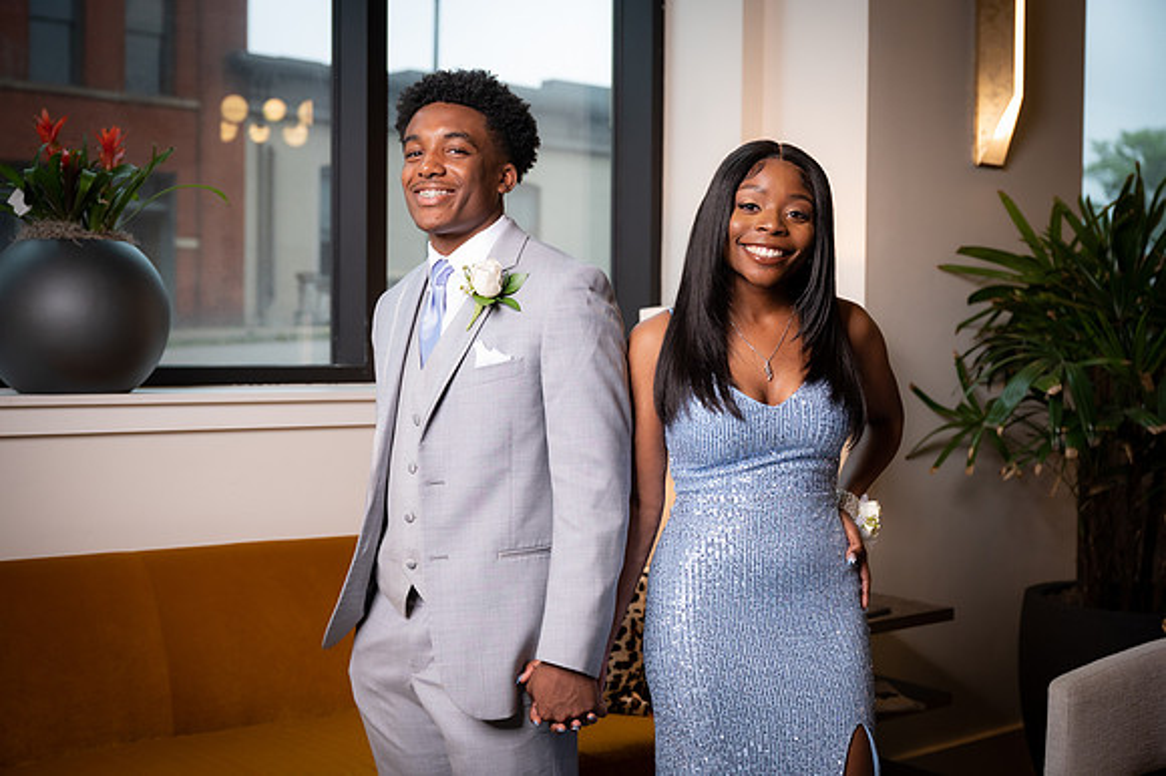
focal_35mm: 44
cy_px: 388
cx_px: 583
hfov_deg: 44.9
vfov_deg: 30.8
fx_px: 1410
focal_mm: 43
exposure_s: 1/250
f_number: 3.5
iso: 1250
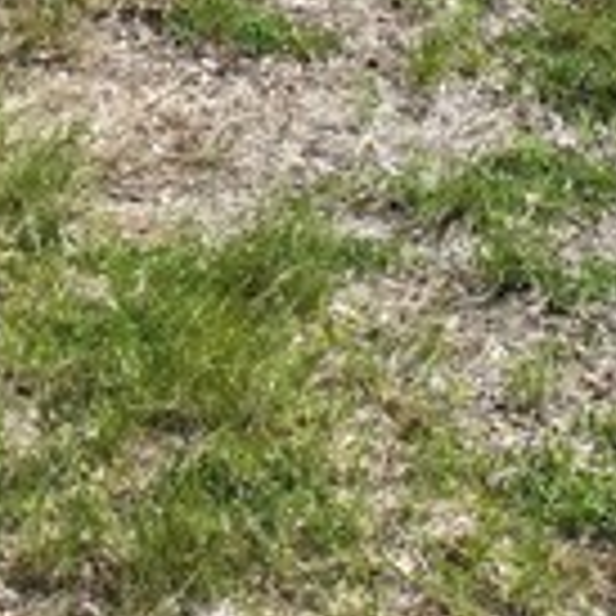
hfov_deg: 10.4
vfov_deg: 9.4
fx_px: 3201
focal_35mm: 159
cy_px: -1014
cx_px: -427
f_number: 2.8
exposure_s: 1/240
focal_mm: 12.29
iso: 140
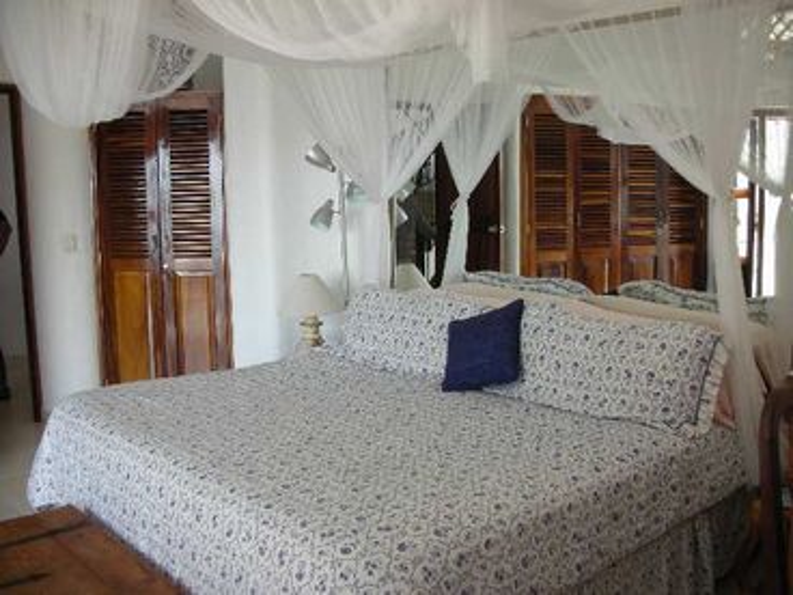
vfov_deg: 40.7
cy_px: 298
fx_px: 802
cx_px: 396
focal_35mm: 35
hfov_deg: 52.6
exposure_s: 1/103
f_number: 3
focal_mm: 5.8
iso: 50
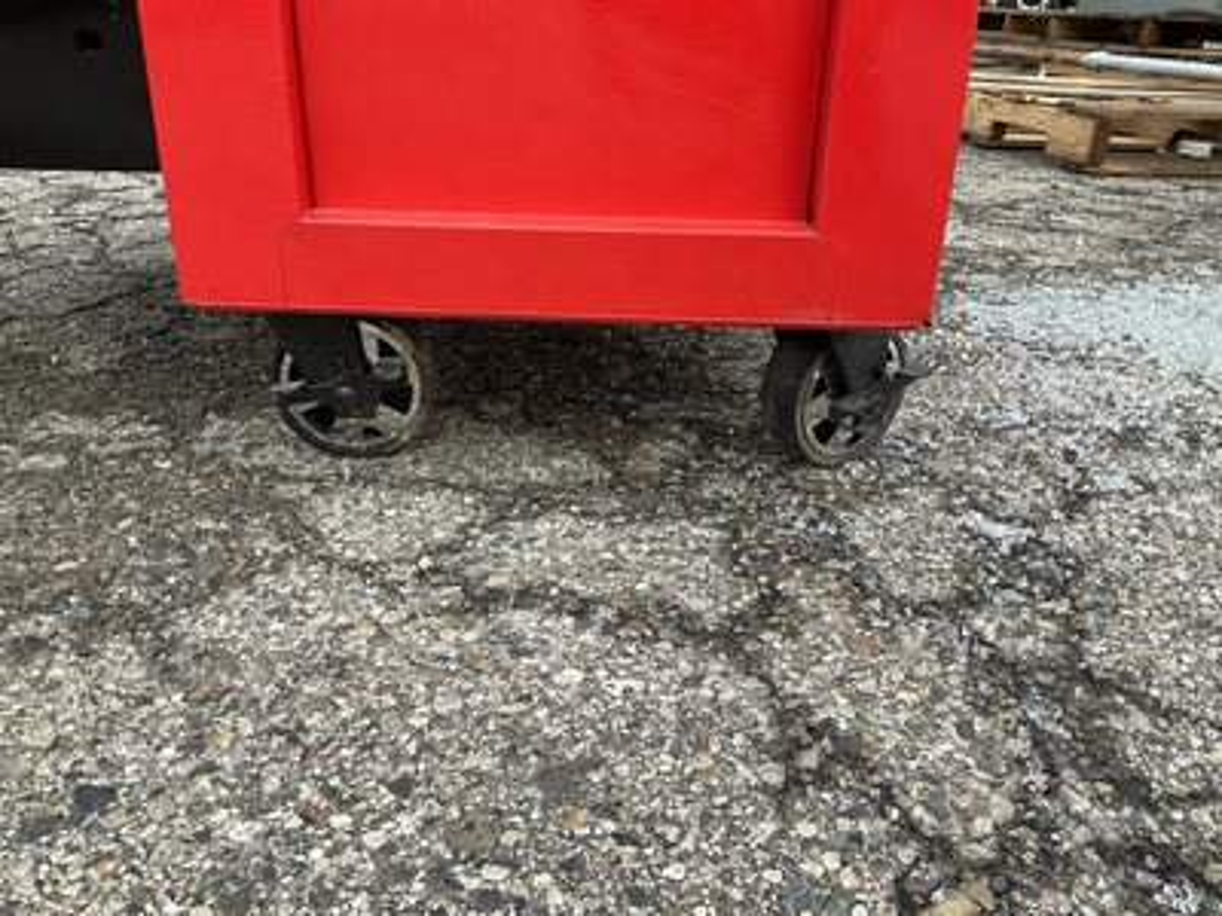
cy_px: 458
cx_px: 611
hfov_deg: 61.7
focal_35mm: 29
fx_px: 1024
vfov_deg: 48.2
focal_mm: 3
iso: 25
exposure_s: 1/122
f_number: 1.8
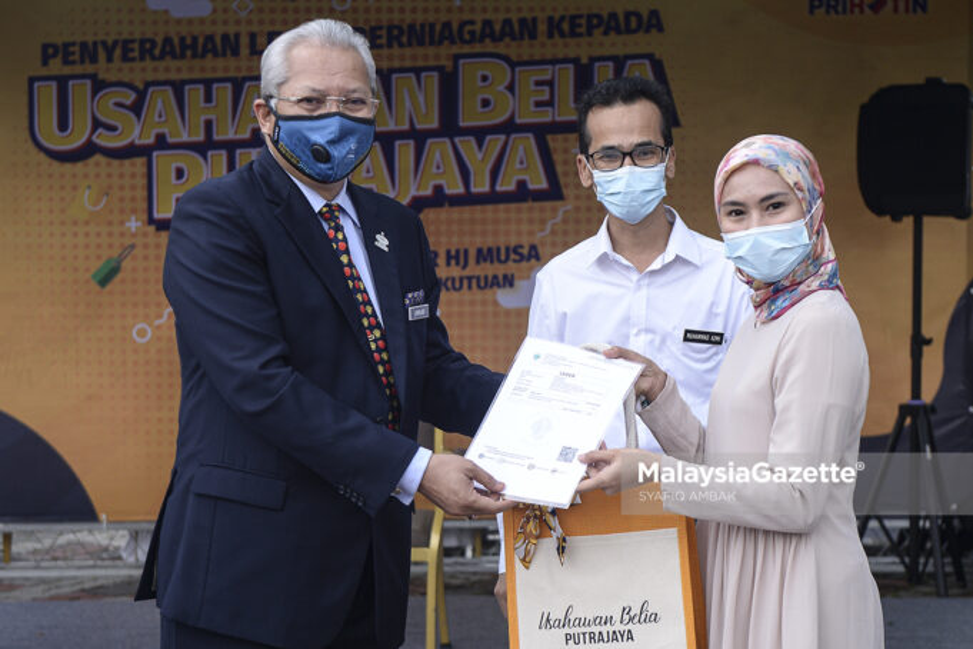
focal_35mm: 70
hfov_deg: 28.8
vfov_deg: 19.5
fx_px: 1892
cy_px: 324
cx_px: 486
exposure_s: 1/320
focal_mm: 70
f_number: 4
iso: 800
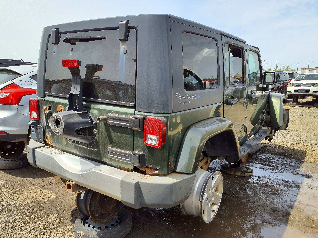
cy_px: 119
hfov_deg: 65.3
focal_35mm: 27
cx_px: 159
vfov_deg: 51.4
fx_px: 248
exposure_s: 1/1032
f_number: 1.9
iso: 40
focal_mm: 3.58
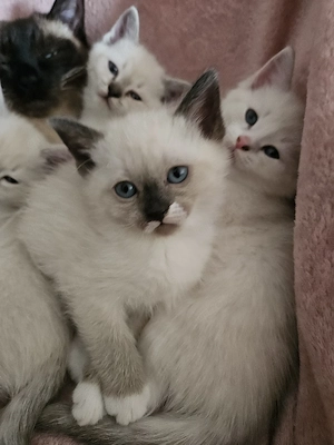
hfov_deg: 58.9
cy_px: 222
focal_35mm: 23
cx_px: 167
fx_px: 296
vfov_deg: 73.9
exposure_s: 1/25.1
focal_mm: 5.4
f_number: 1.8
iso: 500
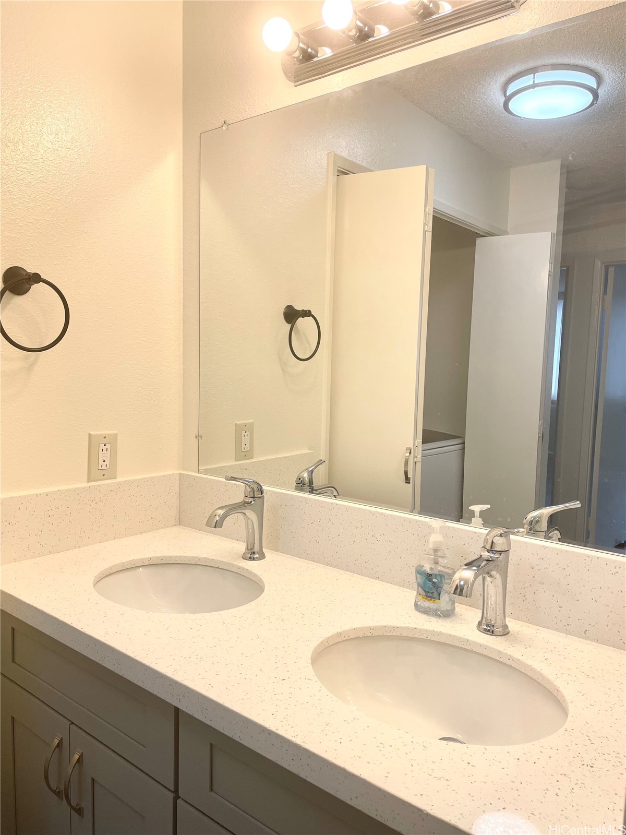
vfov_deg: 67.3
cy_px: 418
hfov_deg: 53.1
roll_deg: -0.3
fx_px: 627
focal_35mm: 26
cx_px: 313
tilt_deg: -4.7
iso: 32
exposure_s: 1/287
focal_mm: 4.2
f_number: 1.6
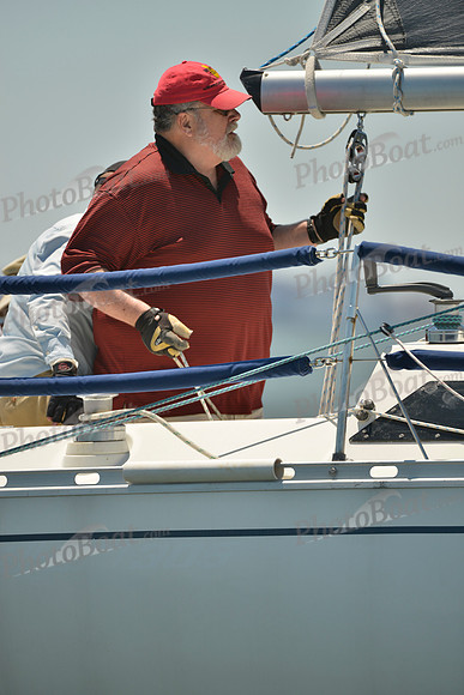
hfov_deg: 3.4
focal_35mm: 400
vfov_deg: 5.2
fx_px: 7728
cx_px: 232
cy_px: 348
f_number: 4.5
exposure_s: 1/1600
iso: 200
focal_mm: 400
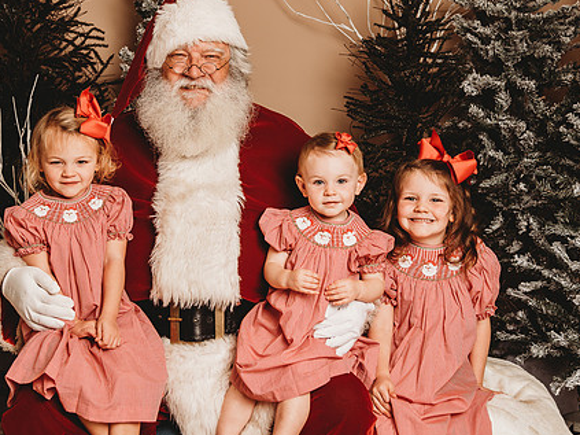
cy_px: 182
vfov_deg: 25.2
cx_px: 251
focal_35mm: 58
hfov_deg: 33.2
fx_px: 972
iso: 100
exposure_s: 1/160
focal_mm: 44
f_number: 4
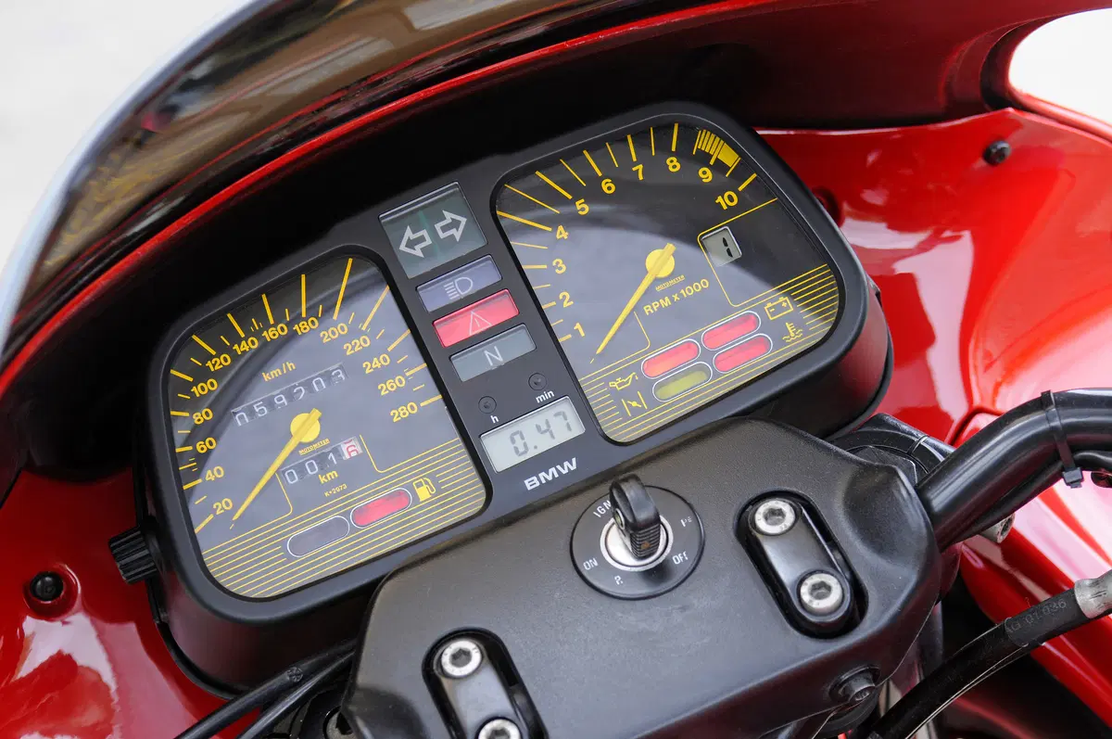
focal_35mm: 82
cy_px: 370
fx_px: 2545
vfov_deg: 16.5
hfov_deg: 24.6
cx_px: 556
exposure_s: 1/160
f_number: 5.6
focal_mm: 55
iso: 400
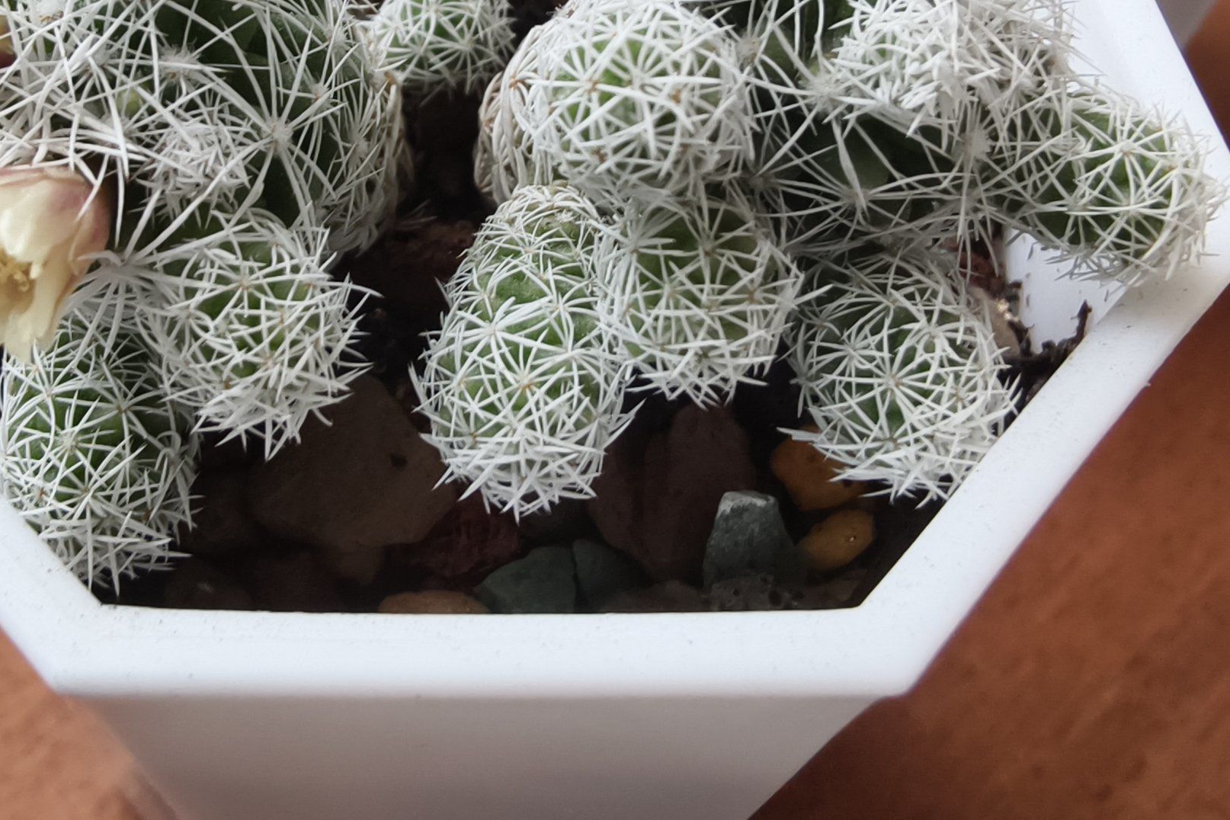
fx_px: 1503
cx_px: 485
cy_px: 111
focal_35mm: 44
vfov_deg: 29.5
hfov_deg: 44.2
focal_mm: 2.32
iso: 169
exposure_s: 1/33.3
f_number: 2
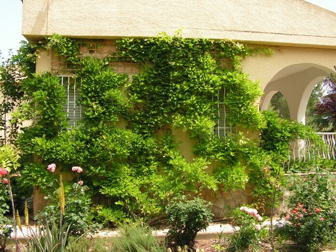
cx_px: 168
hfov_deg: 51.4
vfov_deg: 39.7
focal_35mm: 36
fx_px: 349
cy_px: 126
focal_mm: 6
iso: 64
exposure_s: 1/200
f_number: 4.8
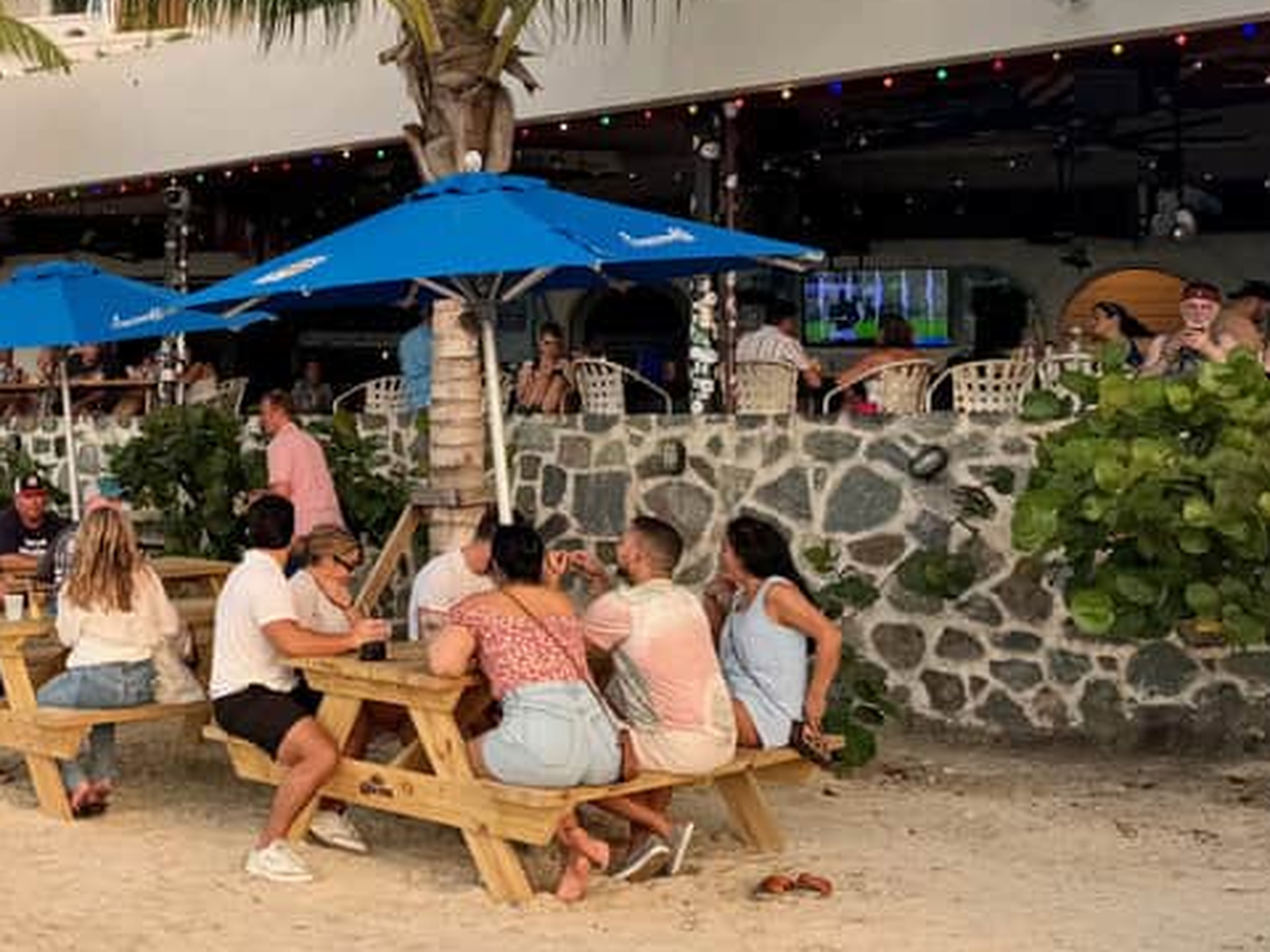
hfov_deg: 35.2
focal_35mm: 50
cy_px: 296
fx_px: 1834
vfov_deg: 28.9
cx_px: 48
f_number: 1.8
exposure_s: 1/404
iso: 80
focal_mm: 6.9
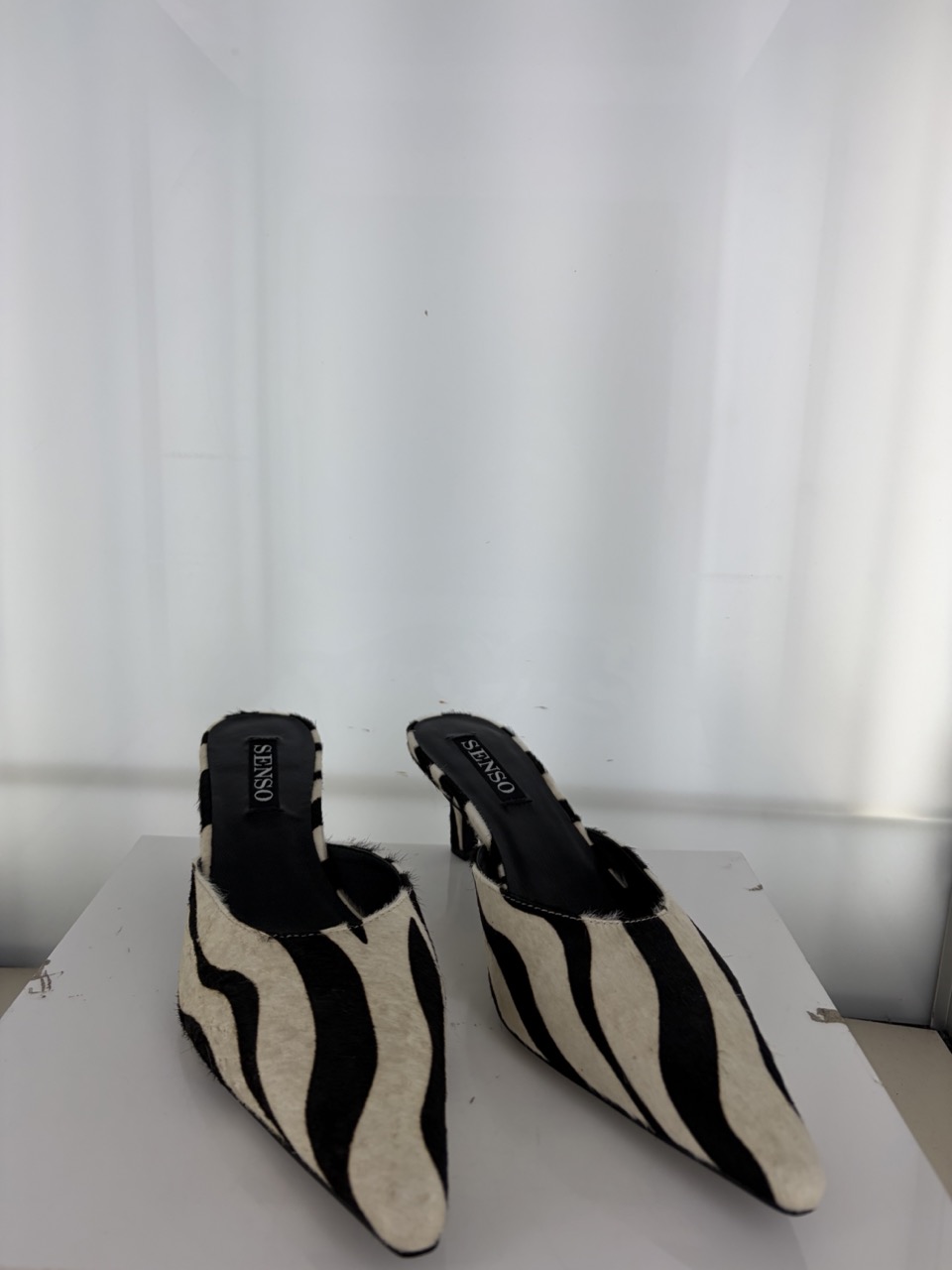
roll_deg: -0.8
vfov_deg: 67.3
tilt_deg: -12.4
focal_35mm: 26
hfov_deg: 53.1
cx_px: 476
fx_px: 953
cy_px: 635
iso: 50
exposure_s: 1/561
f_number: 1.6
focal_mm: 5.96
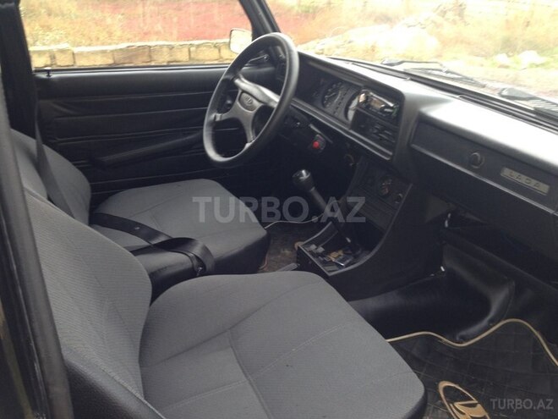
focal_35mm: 33
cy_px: 210
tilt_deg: -27.0
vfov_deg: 42.9
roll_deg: +0.3
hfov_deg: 55.4
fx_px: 532
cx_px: 279
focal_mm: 4.12
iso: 50
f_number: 2.4
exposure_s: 1/30
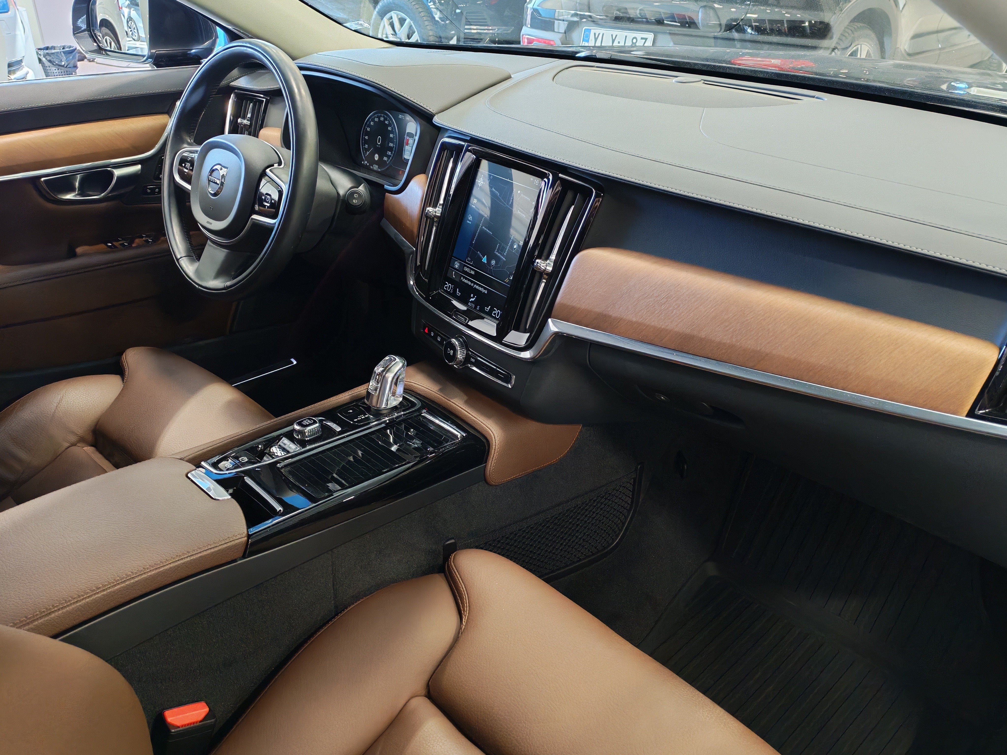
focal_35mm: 31
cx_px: 504
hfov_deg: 58.4
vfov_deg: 45.4
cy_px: 378
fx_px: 902
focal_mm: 6.12
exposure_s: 1/100
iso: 1250
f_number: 1.9
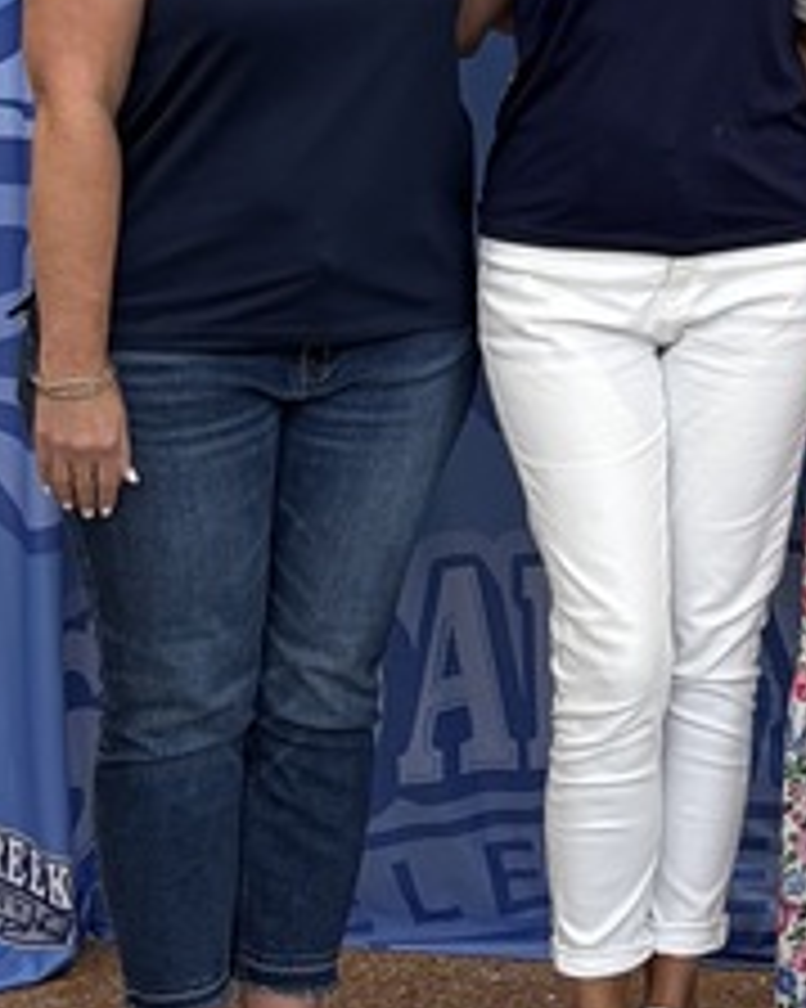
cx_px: 1072
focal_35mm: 116
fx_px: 3461
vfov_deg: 16.0
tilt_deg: -1.2
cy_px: -144
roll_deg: +0.1
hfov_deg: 12.8
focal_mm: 5.96
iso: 100
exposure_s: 1/120
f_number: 1.6
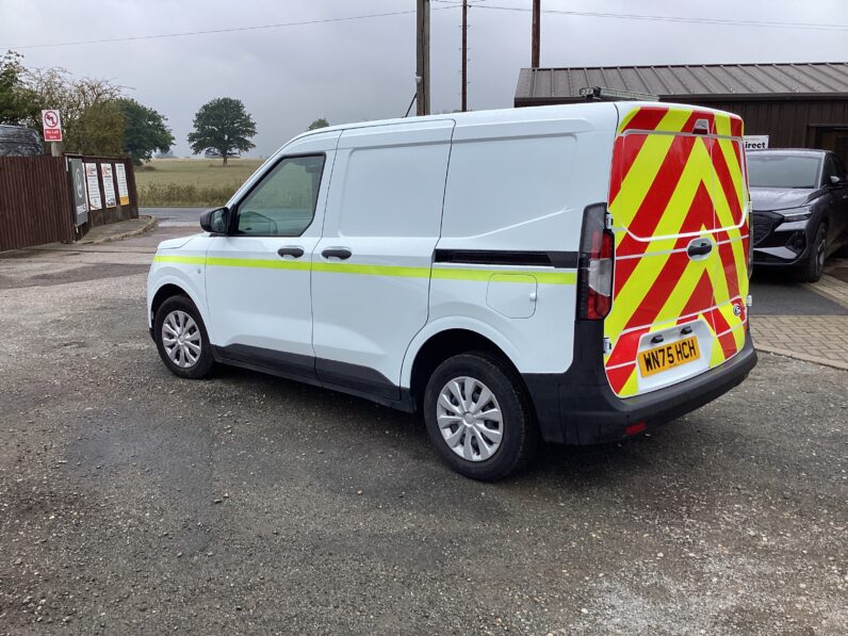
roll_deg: +1.0
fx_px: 759
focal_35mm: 31
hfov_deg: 58.4
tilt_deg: -10.1
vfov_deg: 45.4
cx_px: 424
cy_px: 318
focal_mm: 3.3
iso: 25
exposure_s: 1/476
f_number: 2.4
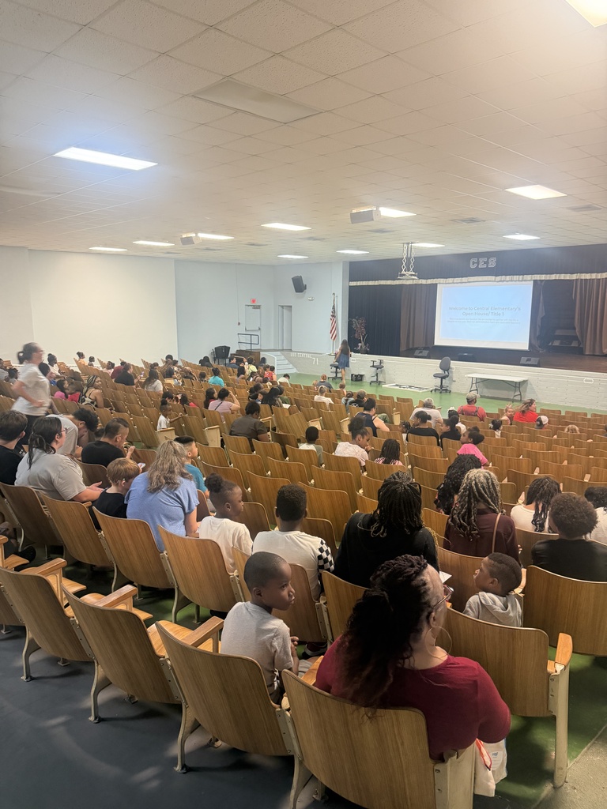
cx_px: 304
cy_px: 404
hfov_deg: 56.8
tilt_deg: -10.6
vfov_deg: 71.6
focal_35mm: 24
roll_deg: -0.6
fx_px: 561
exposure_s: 1/60
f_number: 1.78
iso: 500
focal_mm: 6.76
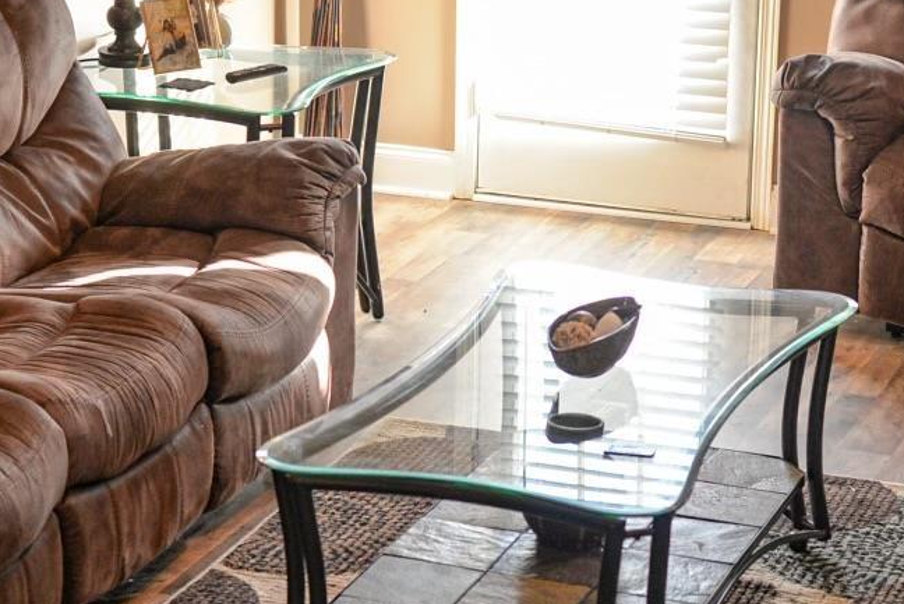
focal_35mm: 116
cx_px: 557
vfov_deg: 11.8
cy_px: 353
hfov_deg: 17.6
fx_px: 2915
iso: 1000
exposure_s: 1/125
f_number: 3.2
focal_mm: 50
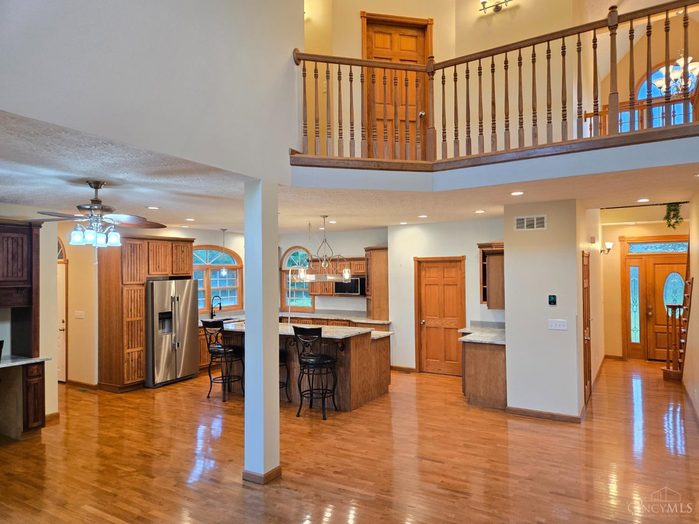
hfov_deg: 73.9
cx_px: 350
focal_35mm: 23
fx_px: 464
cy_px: 262
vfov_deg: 58.9
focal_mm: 5.4
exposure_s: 1/120
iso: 250
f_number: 1.8
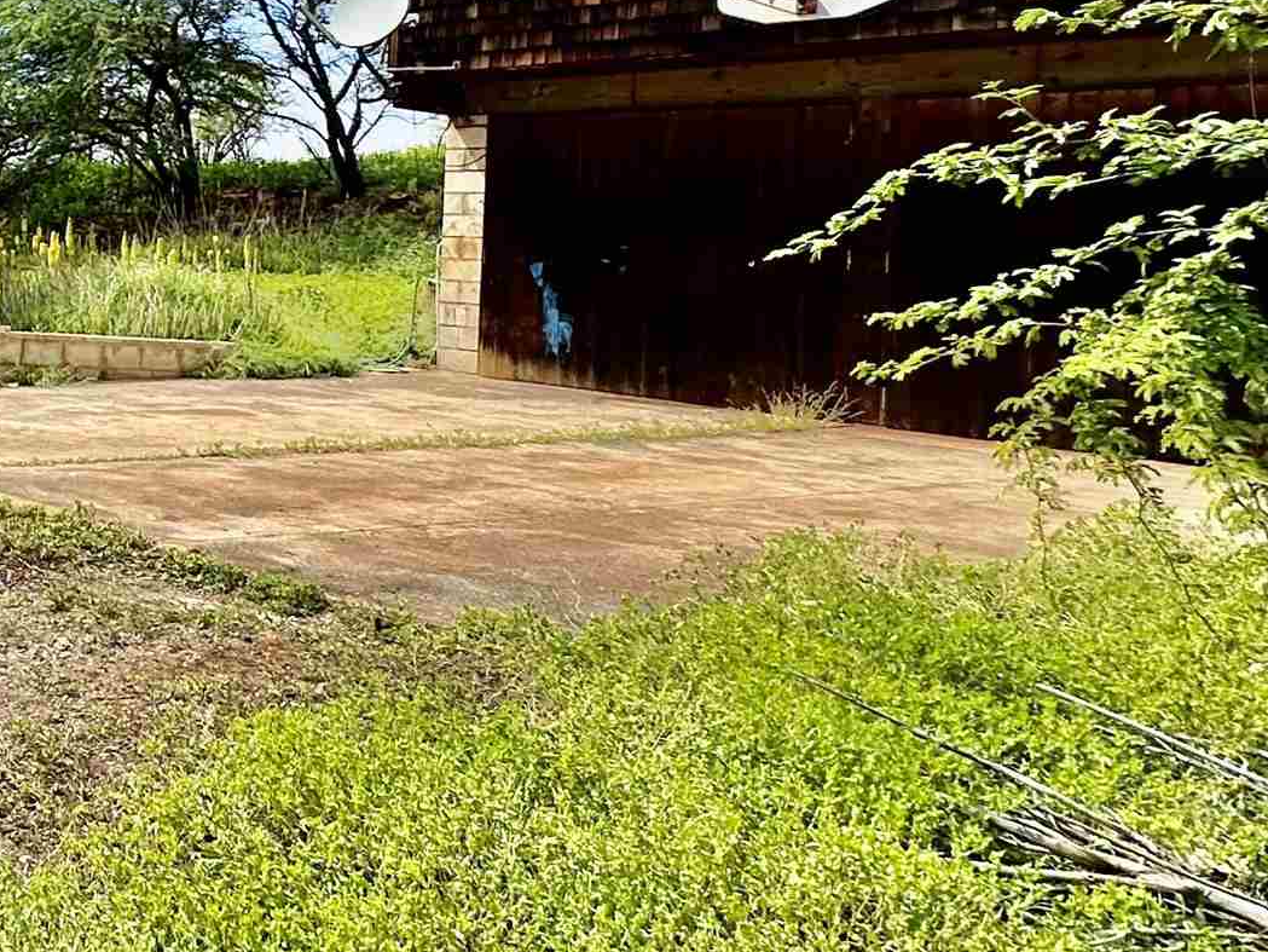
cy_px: 139
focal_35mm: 41
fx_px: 1502
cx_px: -415
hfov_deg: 32.8
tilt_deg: +3.8
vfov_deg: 33.7
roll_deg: -1.4
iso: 50
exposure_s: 1/2020
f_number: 2.2
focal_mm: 2.22
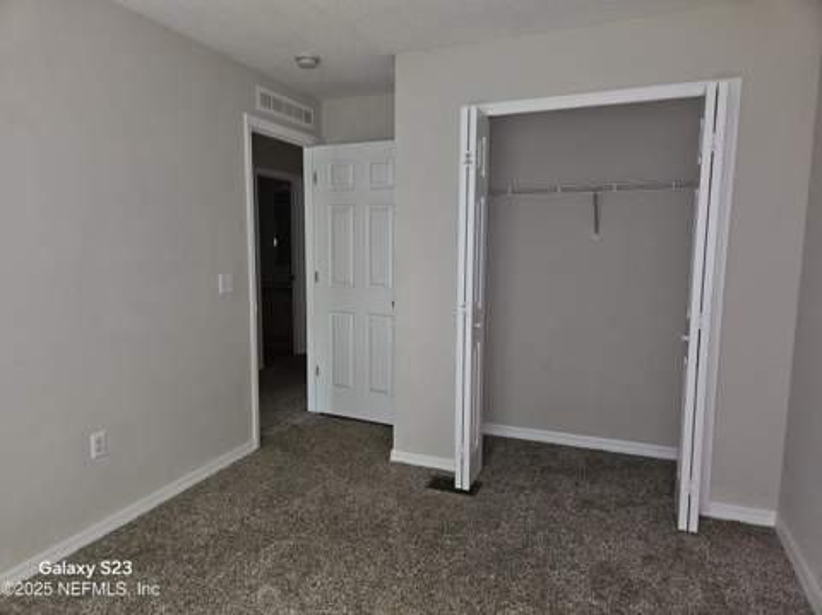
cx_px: 411
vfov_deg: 58.8
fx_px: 546
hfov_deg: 74.0
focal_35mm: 23
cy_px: 308
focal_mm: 5.4
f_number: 1.8
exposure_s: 1/15.3
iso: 125
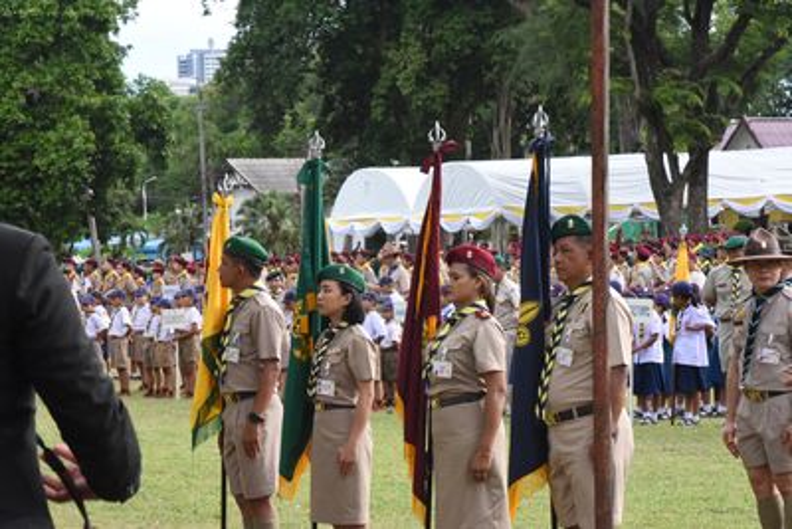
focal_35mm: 185
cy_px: 264
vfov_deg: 7.4
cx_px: 396
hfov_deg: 11.1
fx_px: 4071
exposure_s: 1/400
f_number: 32
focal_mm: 185
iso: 8000
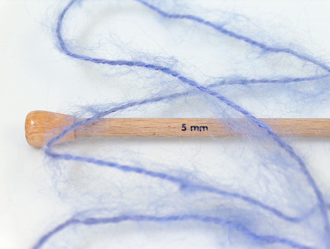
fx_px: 945
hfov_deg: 19.8
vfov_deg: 15.0
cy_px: 124
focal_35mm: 99
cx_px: 165
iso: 200
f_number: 2.9
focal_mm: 20.29
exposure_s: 1/30.5
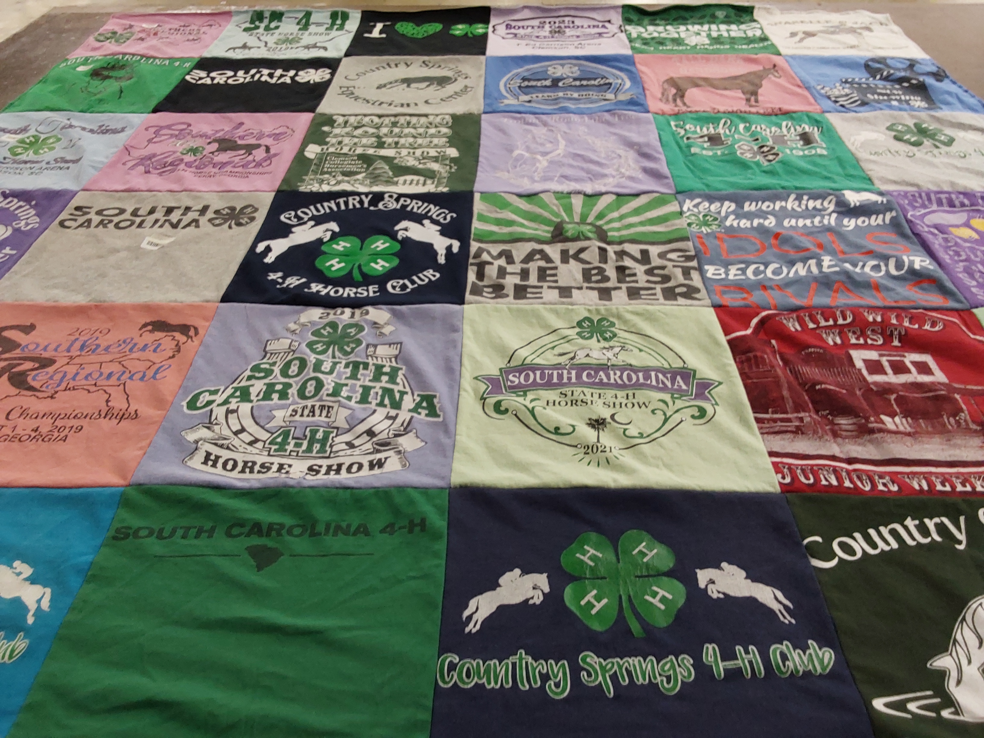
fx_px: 796
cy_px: 369
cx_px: 492
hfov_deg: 63.4
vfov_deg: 49.7
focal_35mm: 28
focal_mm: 2.91
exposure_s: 1/60
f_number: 1.9
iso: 100
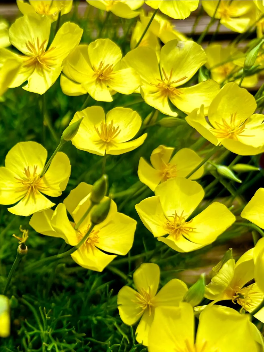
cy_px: 176
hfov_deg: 53.0
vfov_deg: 67.3
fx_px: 264
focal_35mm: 26
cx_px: 132
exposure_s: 1/4630
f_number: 1.6
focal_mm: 5.96
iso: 50
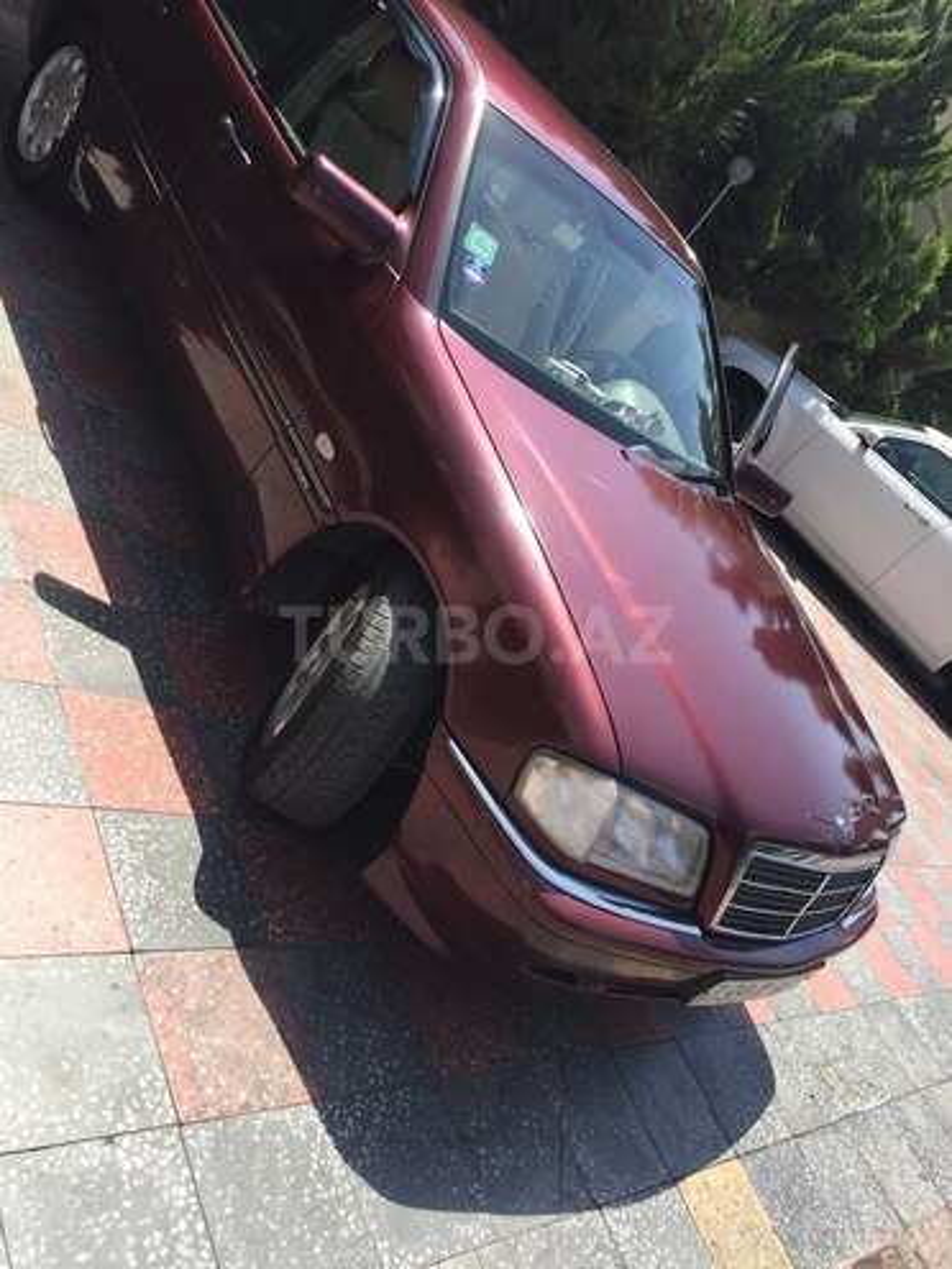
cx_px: 476
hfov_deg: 48.2
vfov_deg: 61.7
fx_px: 1063
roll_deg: -44.3
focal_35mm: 29
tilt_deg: -19.8
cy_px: 634
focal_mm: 4.15
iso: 32
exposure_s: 1/1041
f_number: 2.2
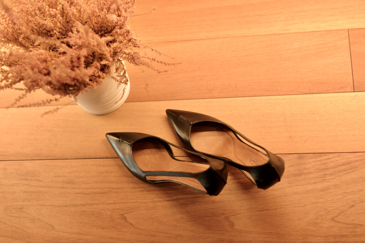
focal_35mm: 50
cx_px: 182
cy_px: 122
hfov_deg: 39.6
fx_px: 507
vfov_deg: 27.0
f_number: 2.8
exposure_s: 1/250
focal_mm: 50
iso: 800
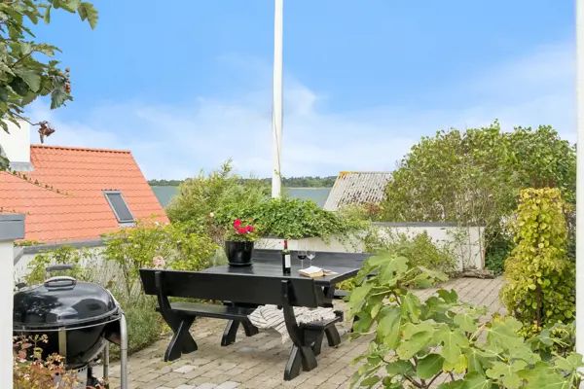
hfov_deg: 57.2
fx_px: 535
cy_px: 194
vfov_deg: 40.0
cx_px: 292
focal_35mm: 33
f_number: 7.1
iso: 200
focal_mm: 22
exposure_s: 1/100
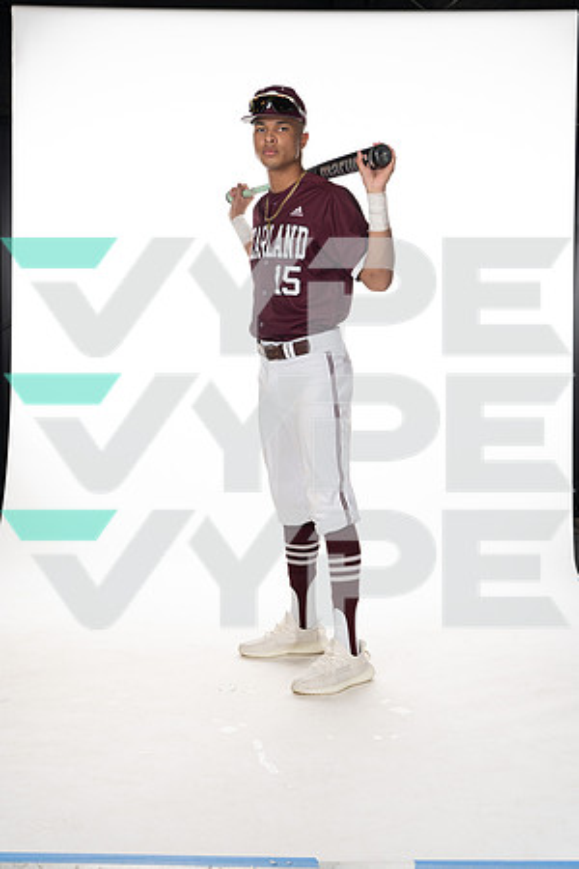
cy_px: 434
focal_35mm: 49
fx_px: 1182
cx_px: 290
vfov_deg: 40.3
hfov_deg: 27.5
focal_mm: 49
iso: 400
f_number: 6.3
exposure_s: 1/250
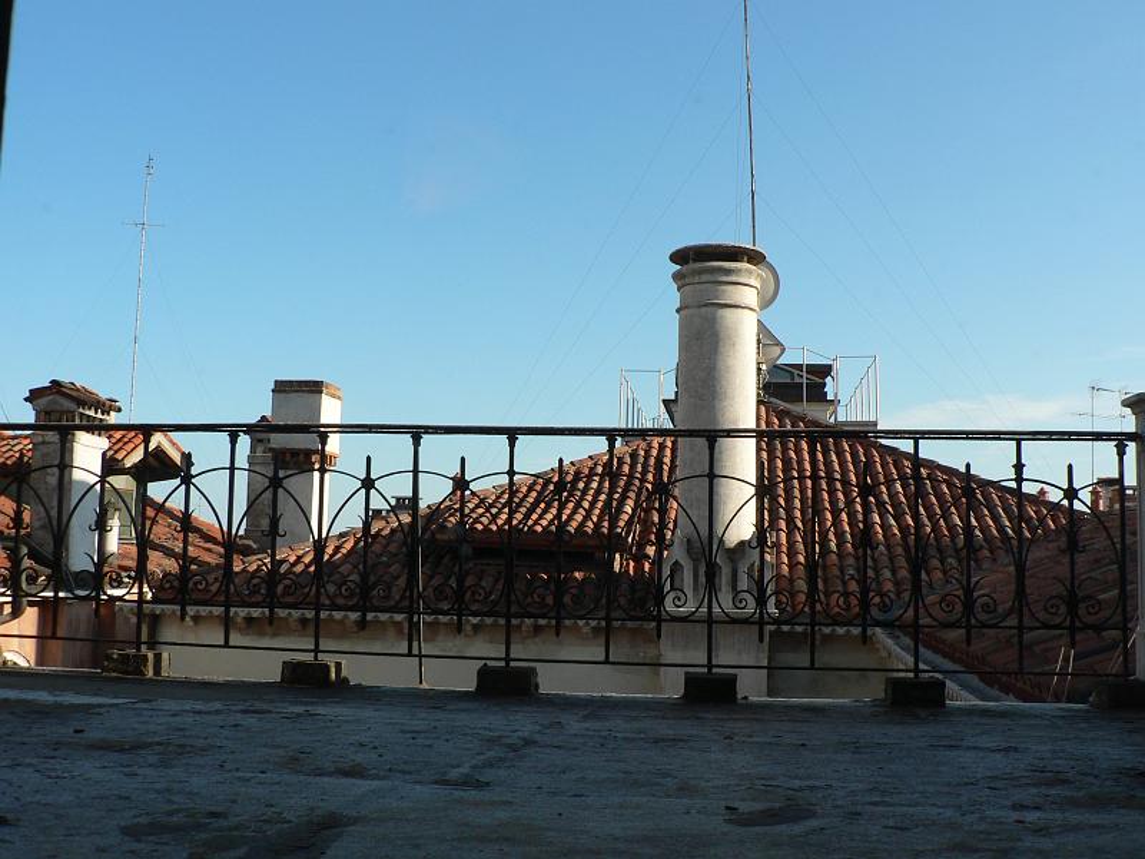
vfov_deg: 39.7
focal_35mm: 36
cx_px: 572
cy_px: 430
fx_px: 1191
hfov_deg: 51.4
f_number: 4.5
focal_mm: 6
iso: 80
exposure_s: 1/400
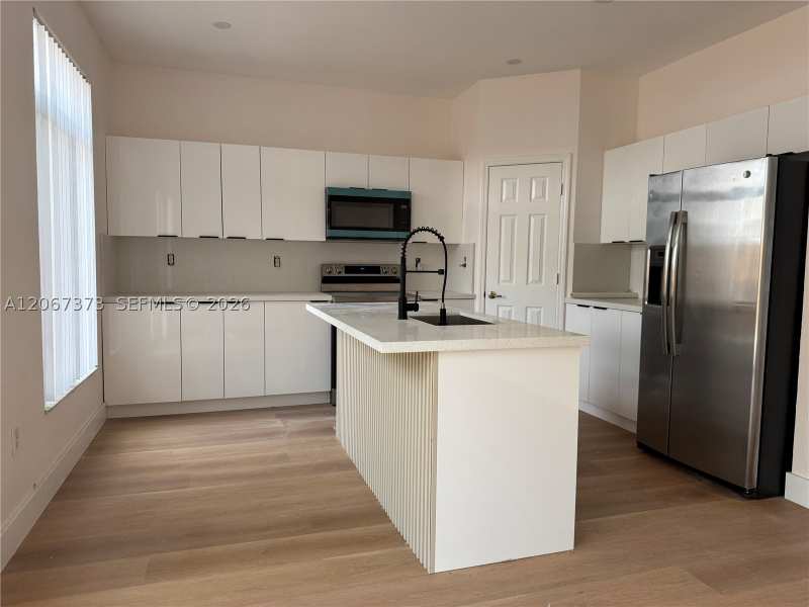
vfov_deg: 56.8
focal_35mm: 24
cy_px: 304
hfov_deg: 71.6
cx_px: 404
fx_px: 561
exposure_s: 1/121
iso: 160
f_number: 1.78
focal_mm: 6.76
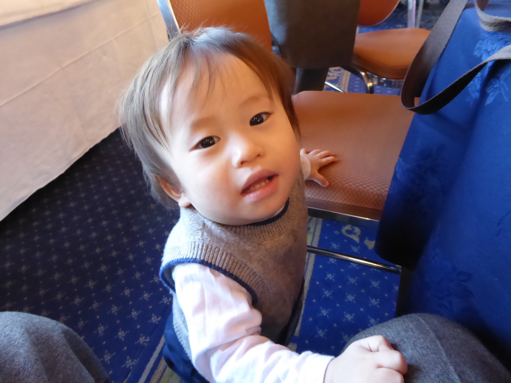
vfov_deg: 54.9
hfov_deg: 69.4
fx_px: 369
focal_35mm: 25
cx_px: 256
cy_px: 192
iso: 800
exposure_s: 1/20
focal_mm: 4.3
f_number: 3.3
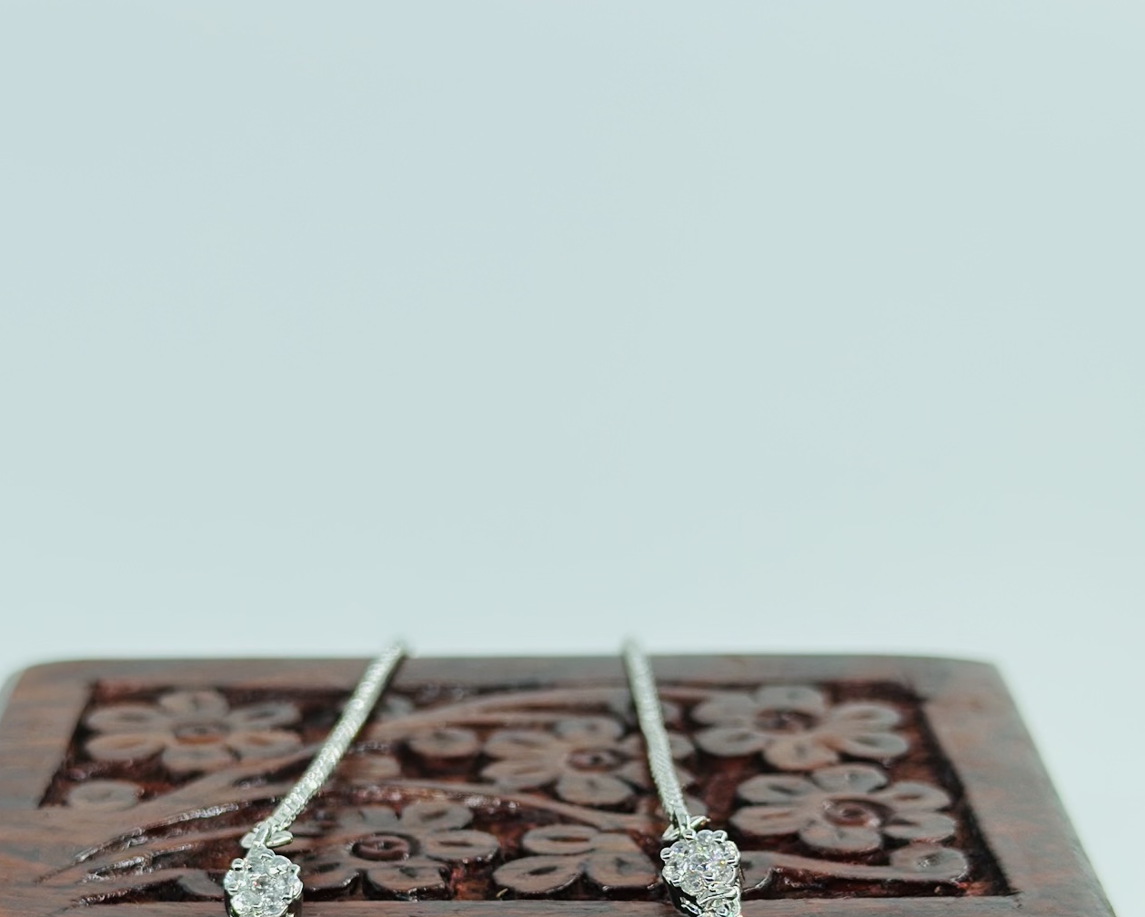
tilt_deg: -23.0
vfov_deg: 20.1
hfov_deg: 25.3
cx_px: 476
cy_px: 791
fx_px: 2542
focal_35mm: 75
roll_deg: -1.4
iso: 80
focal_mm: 6.86
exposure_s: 1/663
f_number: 1.78
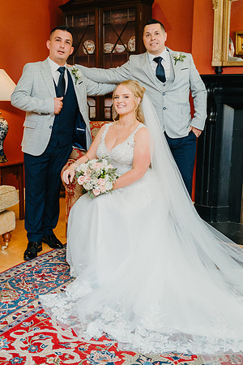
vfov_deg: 45.9
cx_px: 108
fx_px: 430
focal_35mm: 43
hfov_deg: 31.5
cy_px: 182
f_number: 2.8
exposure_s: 1/160
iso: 2500
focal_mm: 28
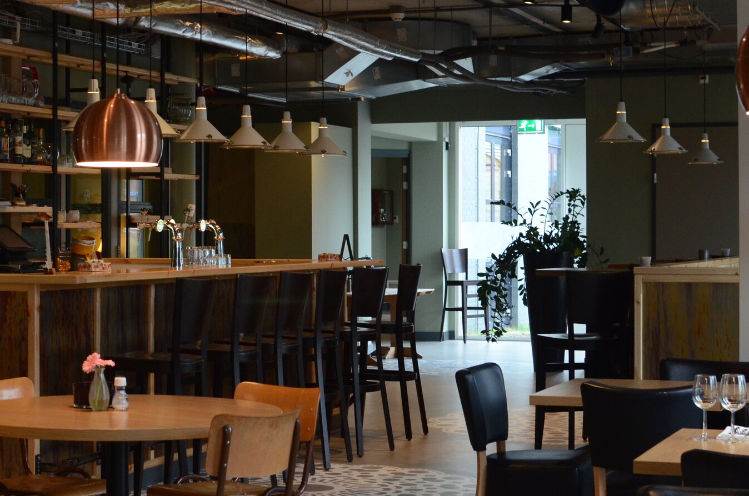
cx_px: 196
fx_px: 1656
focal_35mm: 80
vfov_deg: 17.0
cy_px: 232
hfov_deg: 25.2
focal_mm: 35
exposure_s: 1/50
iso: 1600
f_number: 5.6
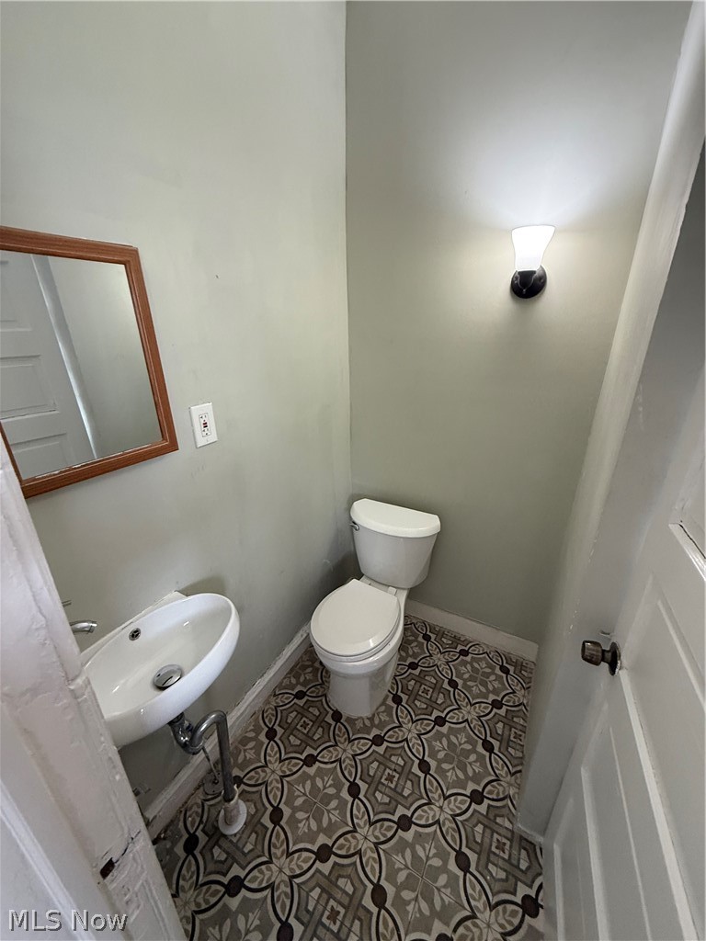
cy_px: 470
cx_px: 353
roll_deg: +1.4
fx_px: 381
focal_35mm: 14
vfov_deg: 102.1
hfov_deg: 85.7
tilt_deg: -23.2
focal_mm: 2.22
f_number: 2.2
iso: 320
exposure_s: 1/60
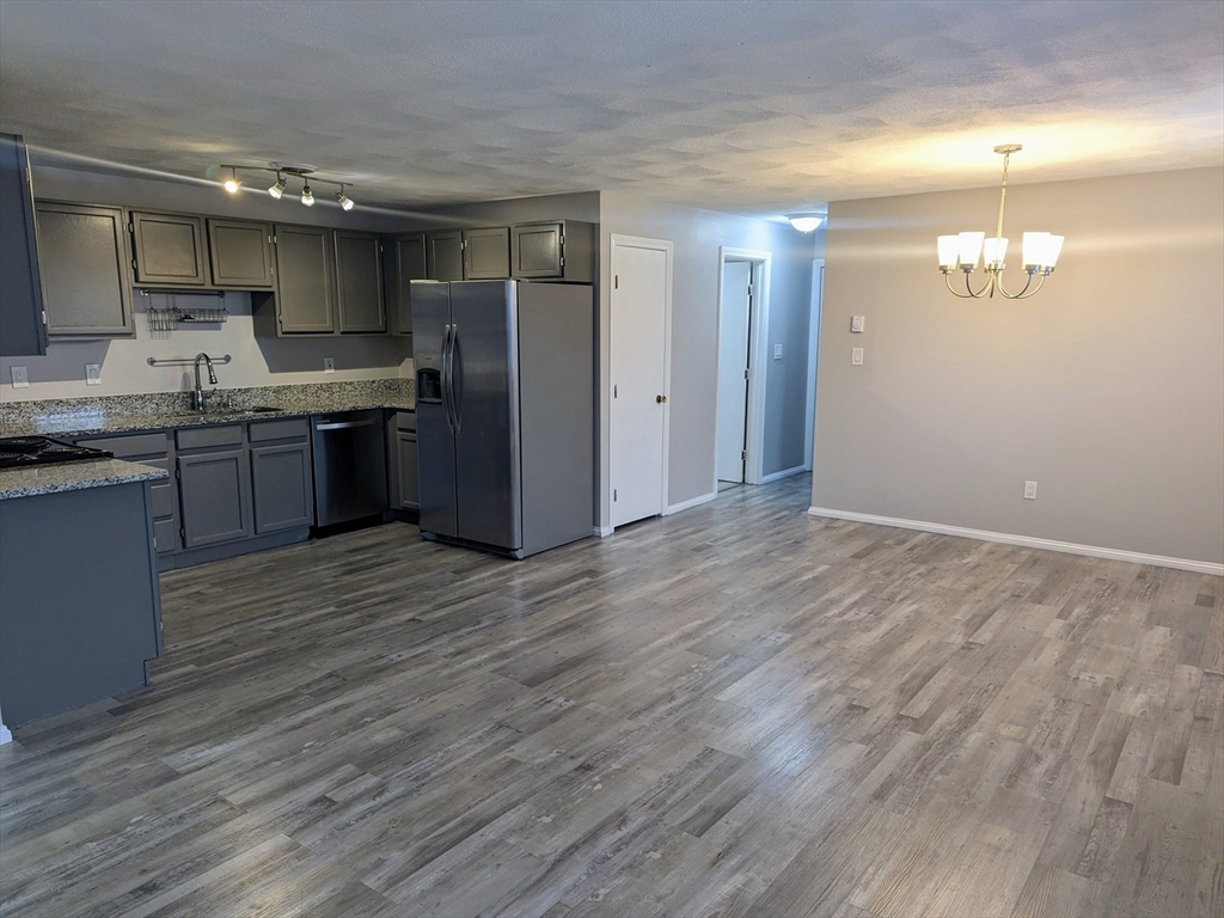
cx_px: 612
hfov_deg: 71.6
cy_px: 459
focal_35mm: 24
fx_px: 849
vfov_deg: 56.8
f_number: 1.85
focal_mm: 6.81
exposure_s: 1/40
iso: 63
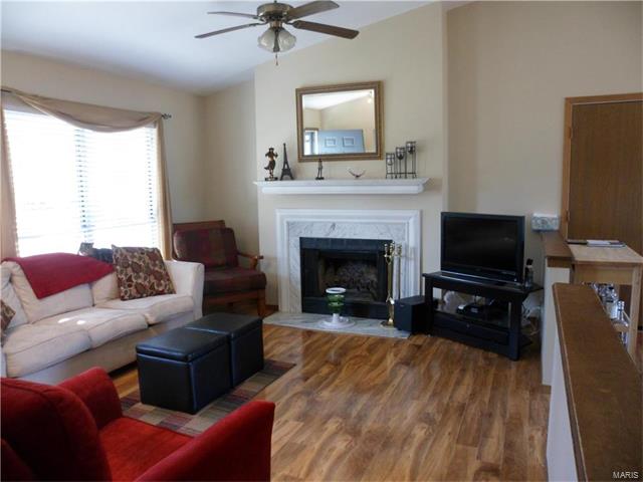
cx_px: 322
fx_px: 483
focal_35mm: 26
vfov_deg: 53.1
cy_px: 241
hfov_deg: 67.3
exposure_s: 1/45
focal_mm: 4.9
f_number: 3.3
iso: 200
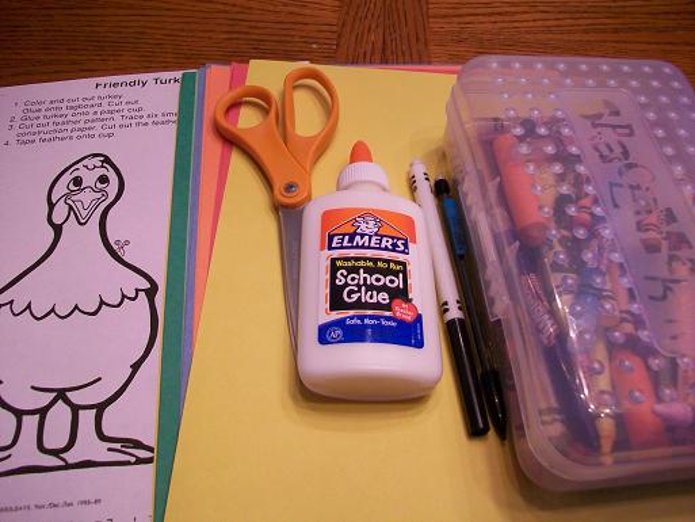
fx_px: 643
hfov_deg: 56.8
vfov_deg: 44.2
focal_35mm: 32
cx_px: 348
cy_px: 261
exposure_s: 1/25
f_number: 2.8
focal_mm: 5.7
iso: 160
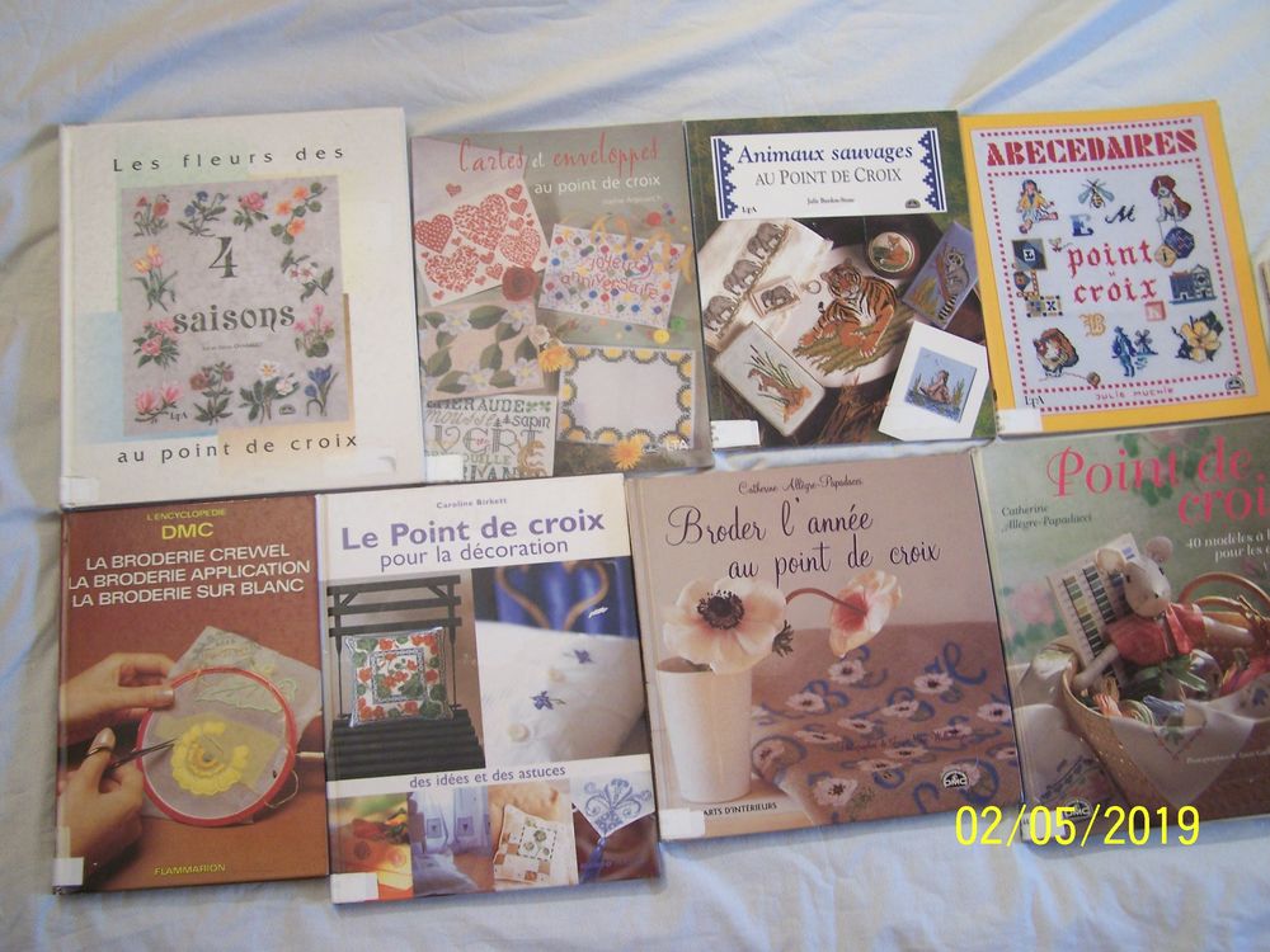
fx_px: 1394
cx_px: 635
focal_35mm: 38
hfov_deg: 49.0
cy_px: 476
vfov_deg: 37.7
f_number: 2.8
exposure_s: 1/15
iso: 140
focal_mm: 6.3
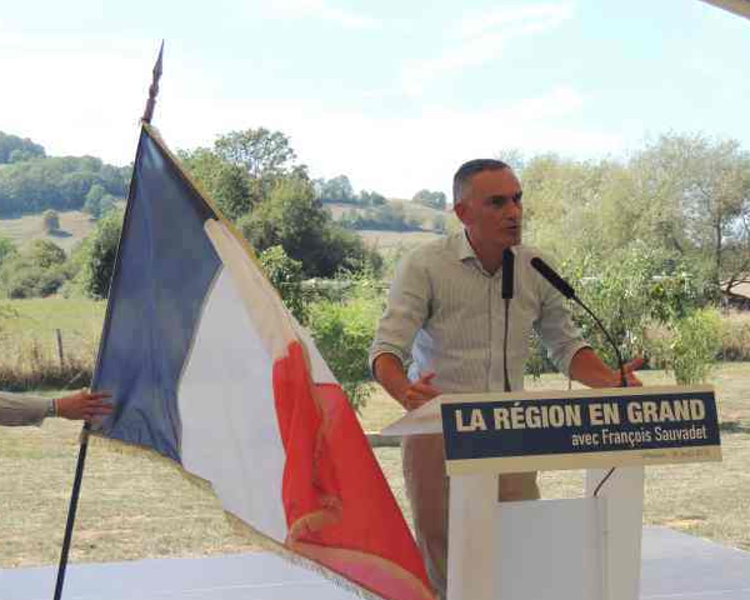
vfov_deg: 20.7
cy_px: 304
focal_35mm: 74
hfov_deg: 25.7
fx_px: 1643
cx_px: 369
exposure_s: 1/320
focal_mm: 12.4
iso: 100
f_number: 3.9
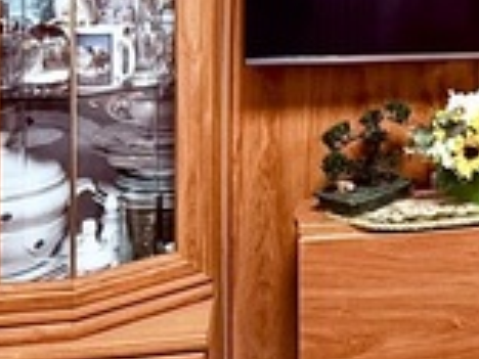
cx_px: 485
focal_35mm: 72
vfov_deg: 19.0
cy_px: -98
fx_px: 996
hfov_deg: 25.6
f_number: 2.2
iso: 320
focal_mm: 2.22
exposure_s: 1/50
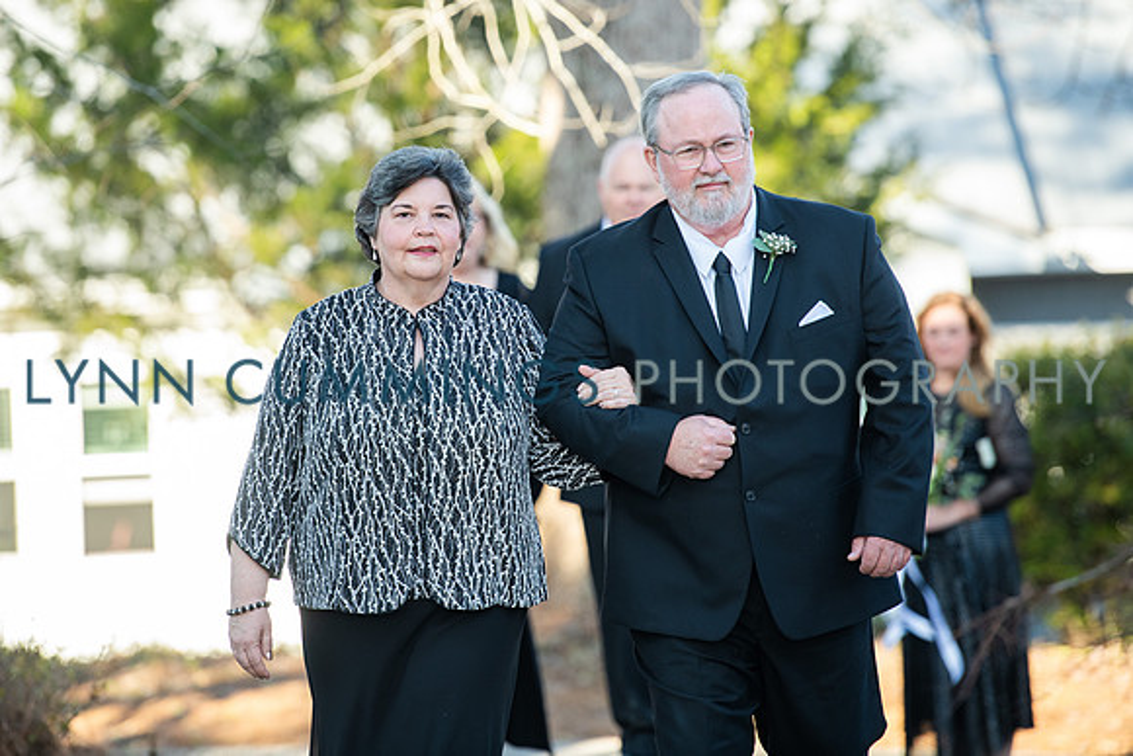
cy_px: 316
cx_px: 473
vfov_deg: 6.2
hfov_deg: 9.3
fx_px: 6968
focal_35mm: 221
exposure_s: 1/500
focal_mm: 190
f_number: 3.5
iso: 400
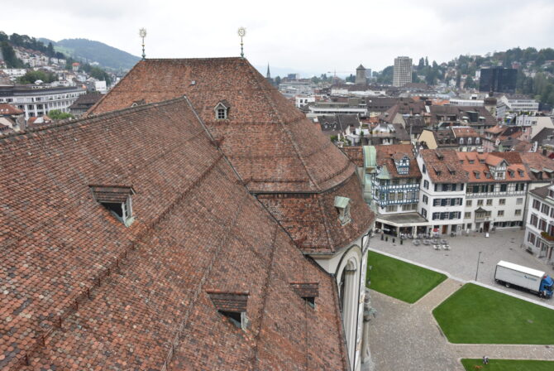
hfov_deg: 67.3
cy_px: 186
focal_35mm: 27
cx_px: 277
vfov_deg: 48.0
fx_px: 416
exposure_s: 1/250
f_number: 8
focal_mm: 18
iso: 320
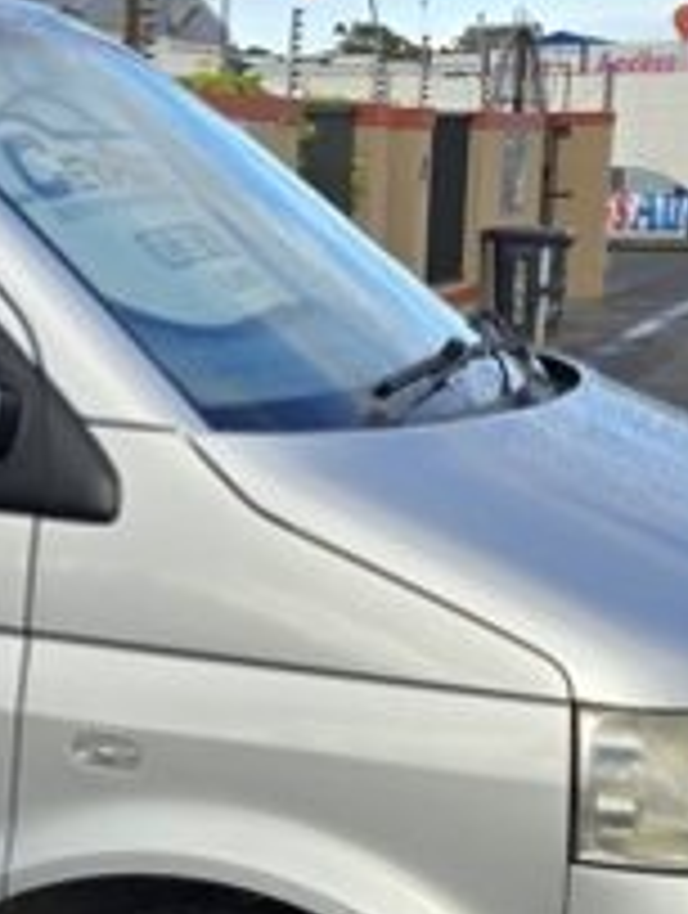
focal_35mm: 90
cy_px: 552
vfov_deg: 21.7
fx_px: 2378
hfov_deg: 15.0
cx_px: -414
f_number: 1.7
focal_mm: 6.3
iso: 12
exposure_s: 1/365
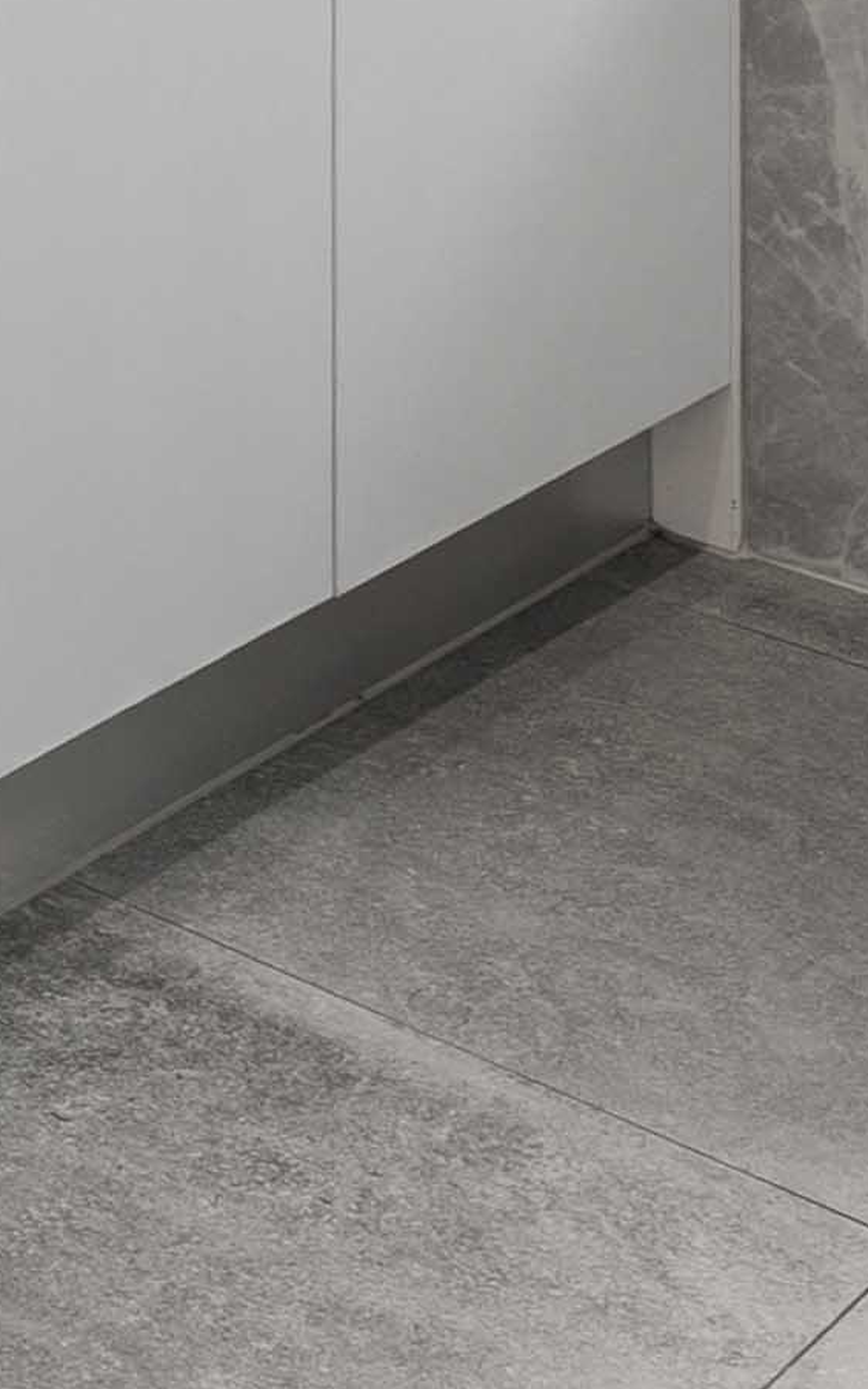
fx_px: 3595
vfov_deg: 19.5
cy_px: -577
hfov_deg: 12.1
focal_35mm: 95
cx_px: -921
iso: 80
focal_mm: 12
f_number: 8
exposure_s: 1/4
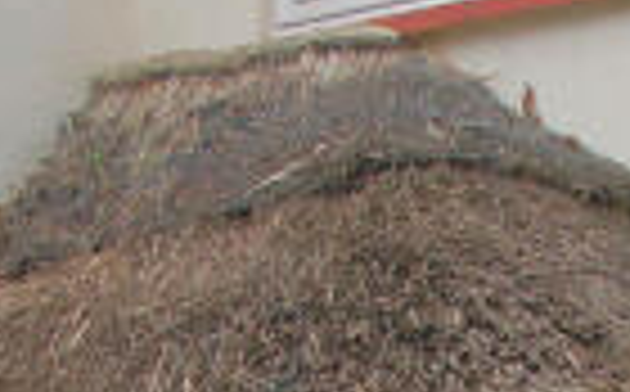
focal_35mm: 136
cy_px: 955
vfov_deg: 8.7
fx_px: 2338
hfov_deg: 15.1
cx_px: 644
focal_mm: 19
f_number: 10
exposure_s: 1/200
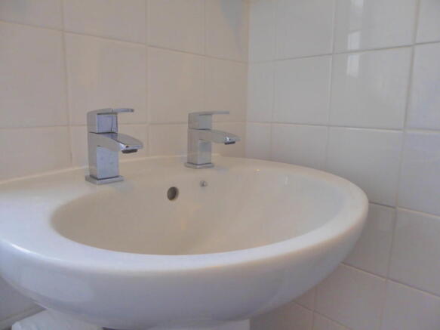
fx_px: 318
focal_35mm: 25
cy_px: 165
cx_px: 220
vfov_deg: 54.9
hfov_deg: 69.4
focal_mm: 4.3
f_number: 3.3
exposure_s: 1/40
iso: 400
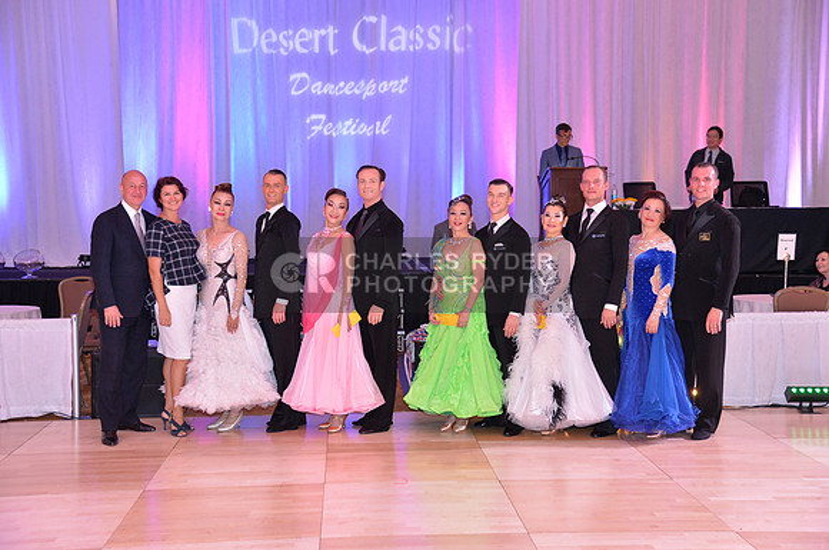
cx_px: 414
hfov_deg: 41.2
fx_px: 1104
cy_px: 275
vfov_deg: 28.0
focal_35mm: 48
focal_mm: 48
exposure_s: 1/250
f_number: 4
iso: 2000
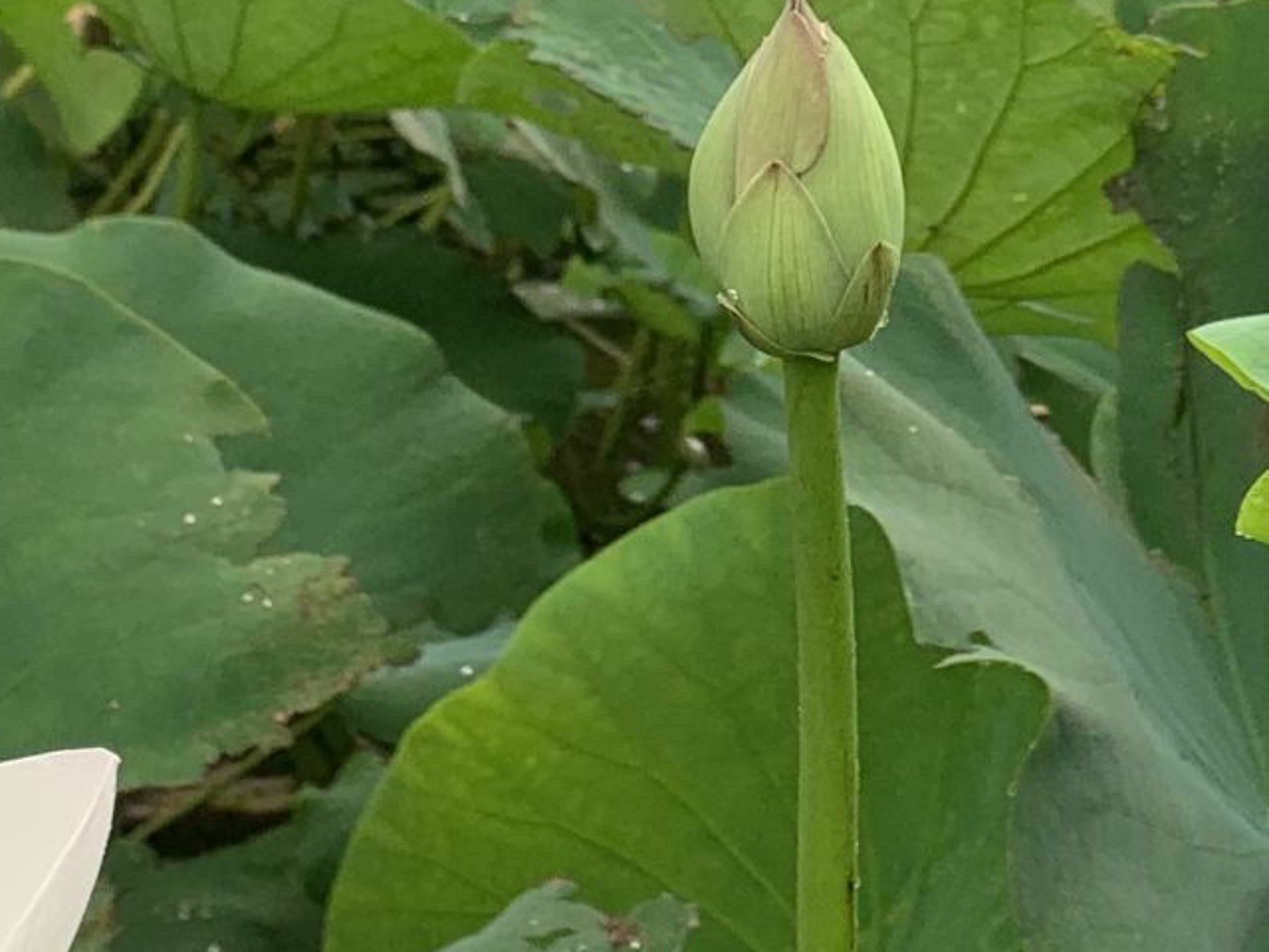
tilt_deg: -7.9
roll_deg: +0.1
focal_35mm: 104
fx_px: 3813
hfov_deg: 18.7
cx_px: 1081
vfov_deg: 14.0
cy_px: 2
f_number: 1.8
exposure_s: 1/310
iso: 25
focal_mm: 4.25
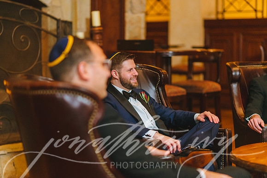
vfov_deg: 16.1
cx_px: 134
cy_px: 89
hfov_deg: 23.9
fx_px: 631
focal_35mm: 85
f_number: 2
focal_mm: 85
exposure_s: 1/160
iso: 1600
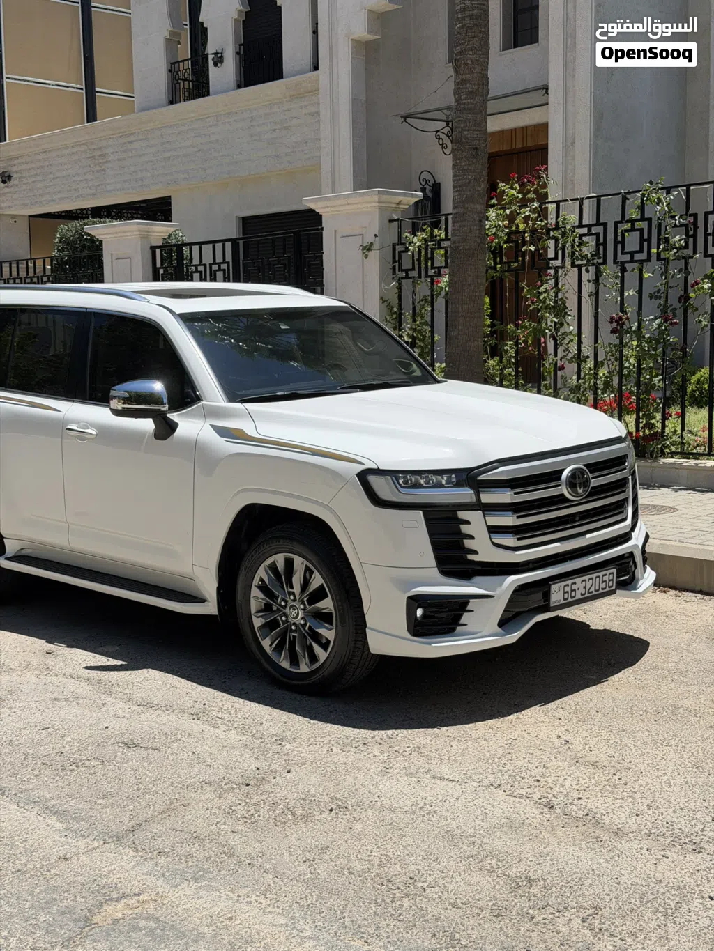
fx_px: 1320
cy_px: 476
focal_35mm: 48
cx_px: 357
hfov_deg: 30.3
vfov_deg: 39.7
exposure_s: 1/7874
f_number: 1.78
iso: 80
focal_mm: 6.76
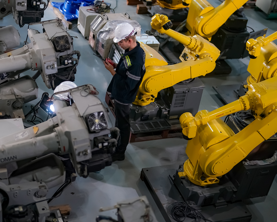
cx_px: 129
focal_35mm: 64
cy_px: 107
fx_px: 525
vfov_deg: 23.9
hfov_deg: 29.6
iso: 200
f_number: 1.2
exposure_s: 1/320
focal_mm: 50
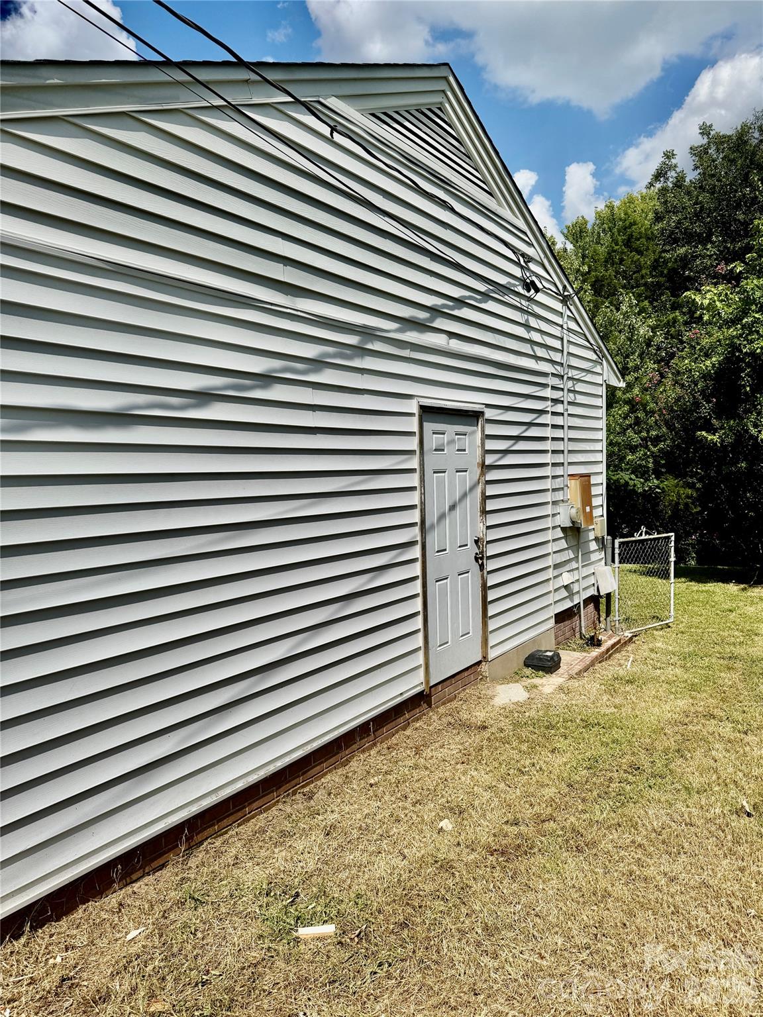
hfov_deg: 56.8
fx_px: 705
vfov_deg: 71.6
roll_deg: +2.7
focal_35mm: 24
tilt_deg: -3.1
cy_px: 508
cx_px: 382
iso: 80
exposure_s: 1/10417
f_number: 1.78
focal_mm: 6.76
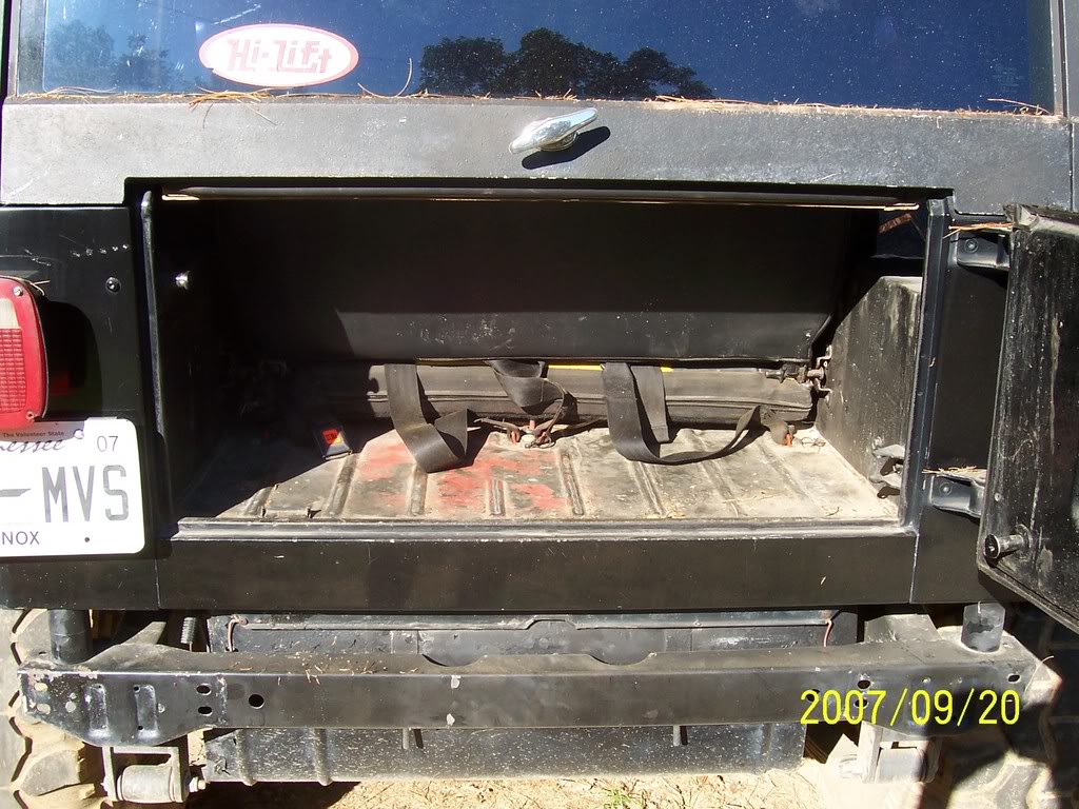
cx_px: 540
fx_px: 1153
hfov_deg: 50.1
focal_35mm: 37
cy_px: 404
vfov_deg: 38.7
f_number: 5.6
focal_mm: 5.6
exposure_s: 1/180
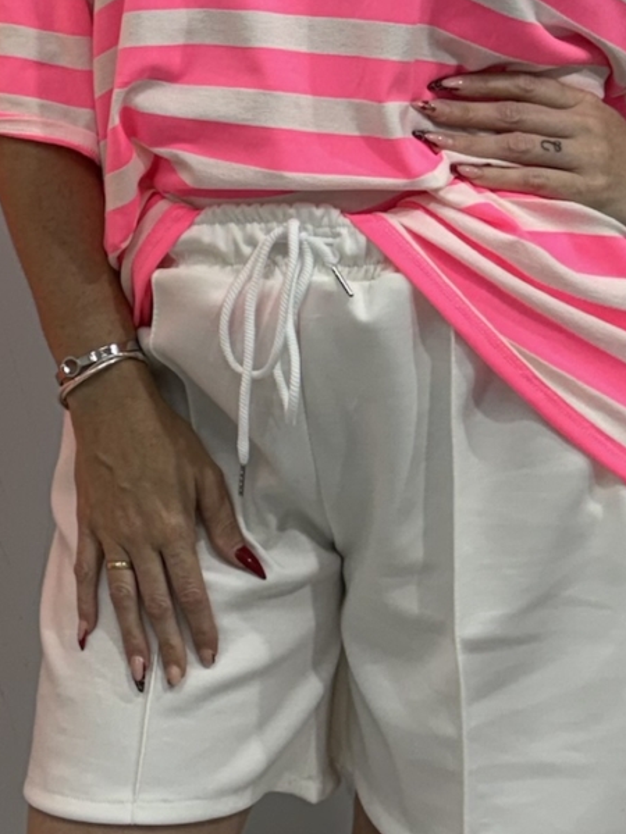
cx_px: -307
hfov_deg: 12.7
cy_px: 145
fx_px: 2676
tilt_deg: -13.0
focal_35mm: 111
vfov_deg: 17.6
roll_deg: +0.2
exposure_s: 1/100
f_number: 1.6
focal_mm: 5.96
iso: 40
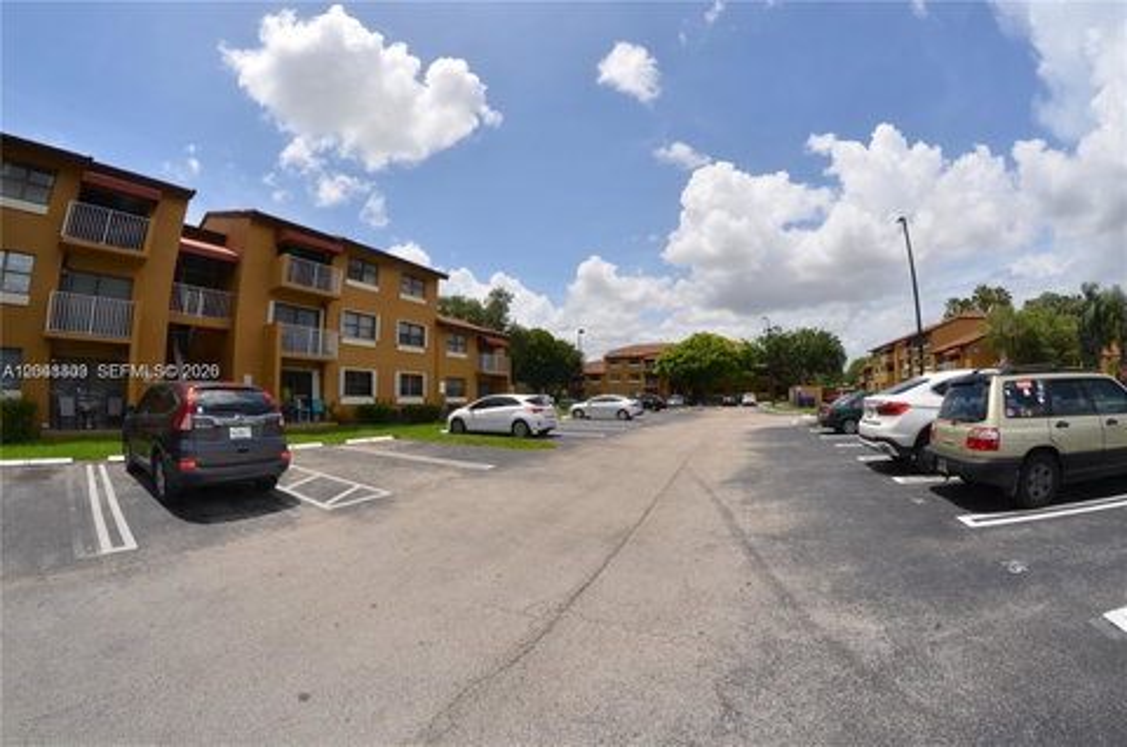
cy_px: 374
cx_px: 564
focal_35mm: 12
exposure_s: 1/200
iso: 100
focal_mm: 8
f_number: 16
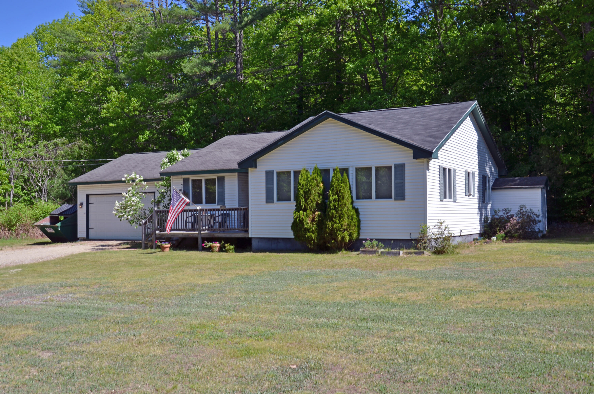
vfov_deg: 35.3
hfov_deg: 51.4
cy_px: 197
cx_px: 297
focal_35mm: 38
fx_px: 617
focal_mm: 25
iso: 110
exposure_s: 1/250
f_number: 8
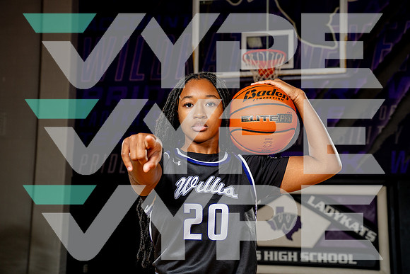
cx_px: 205
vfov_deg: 26.0
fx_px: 592
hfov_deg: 38.2
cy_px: 137
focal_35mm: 52
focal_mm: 52
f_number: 5.6
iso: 320
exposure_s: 1/250
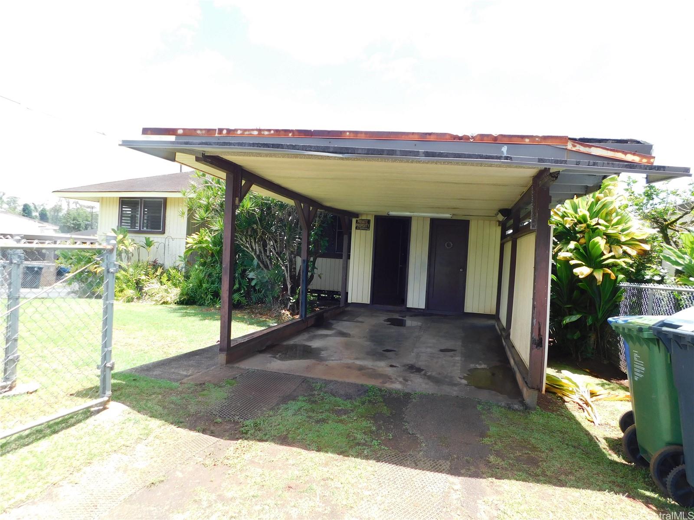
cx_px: 347
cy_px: 260
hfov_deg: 73.9
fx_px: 461
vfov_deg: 58.9
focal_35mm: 23
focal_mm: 4
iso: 125
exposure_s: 1/320
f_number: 3
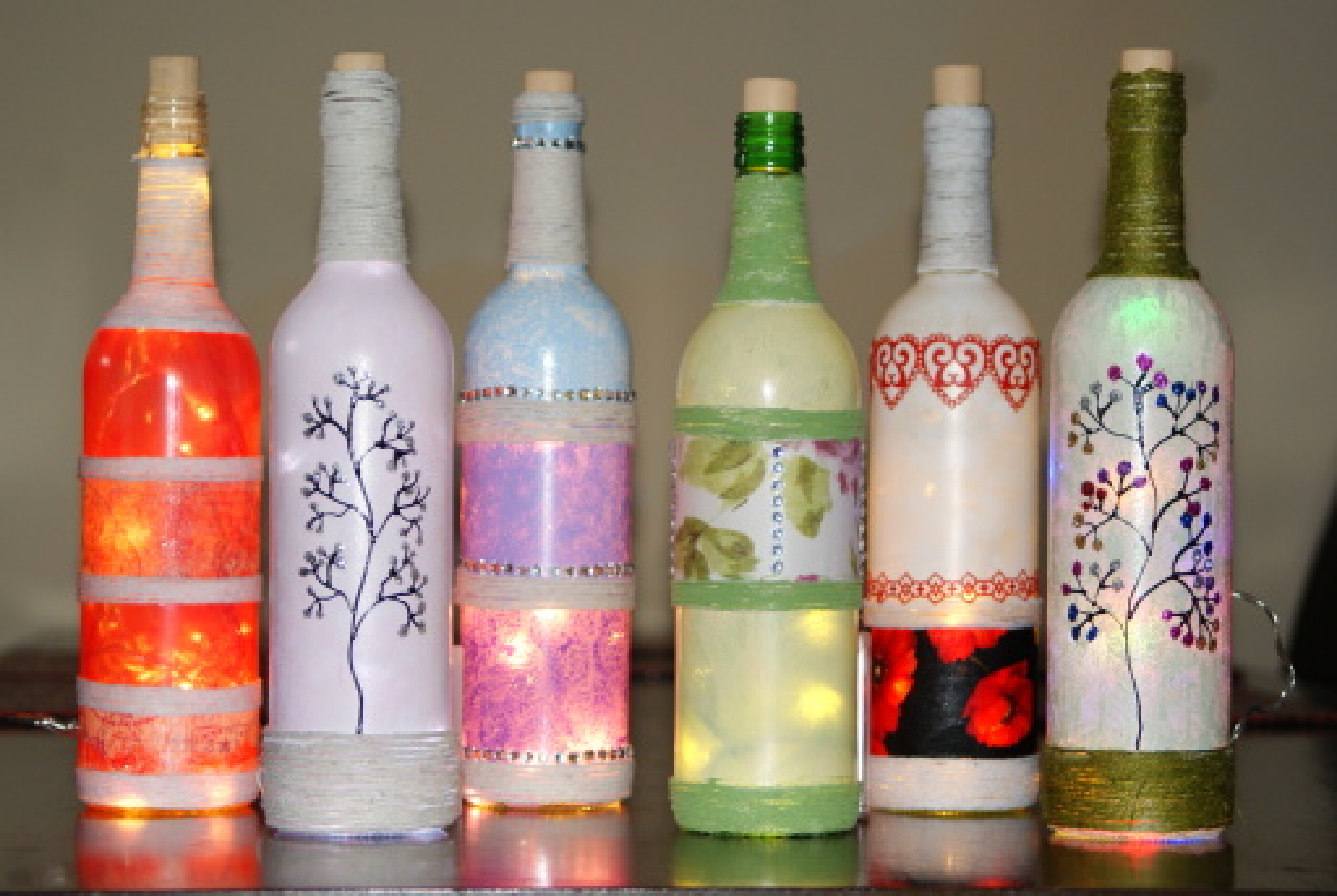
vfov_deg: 13.1
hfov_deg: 19.4
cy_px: 448
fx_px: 3905
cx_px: 668
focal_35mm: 105
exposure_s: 1/100
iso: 400
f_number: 5.6
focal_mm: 70
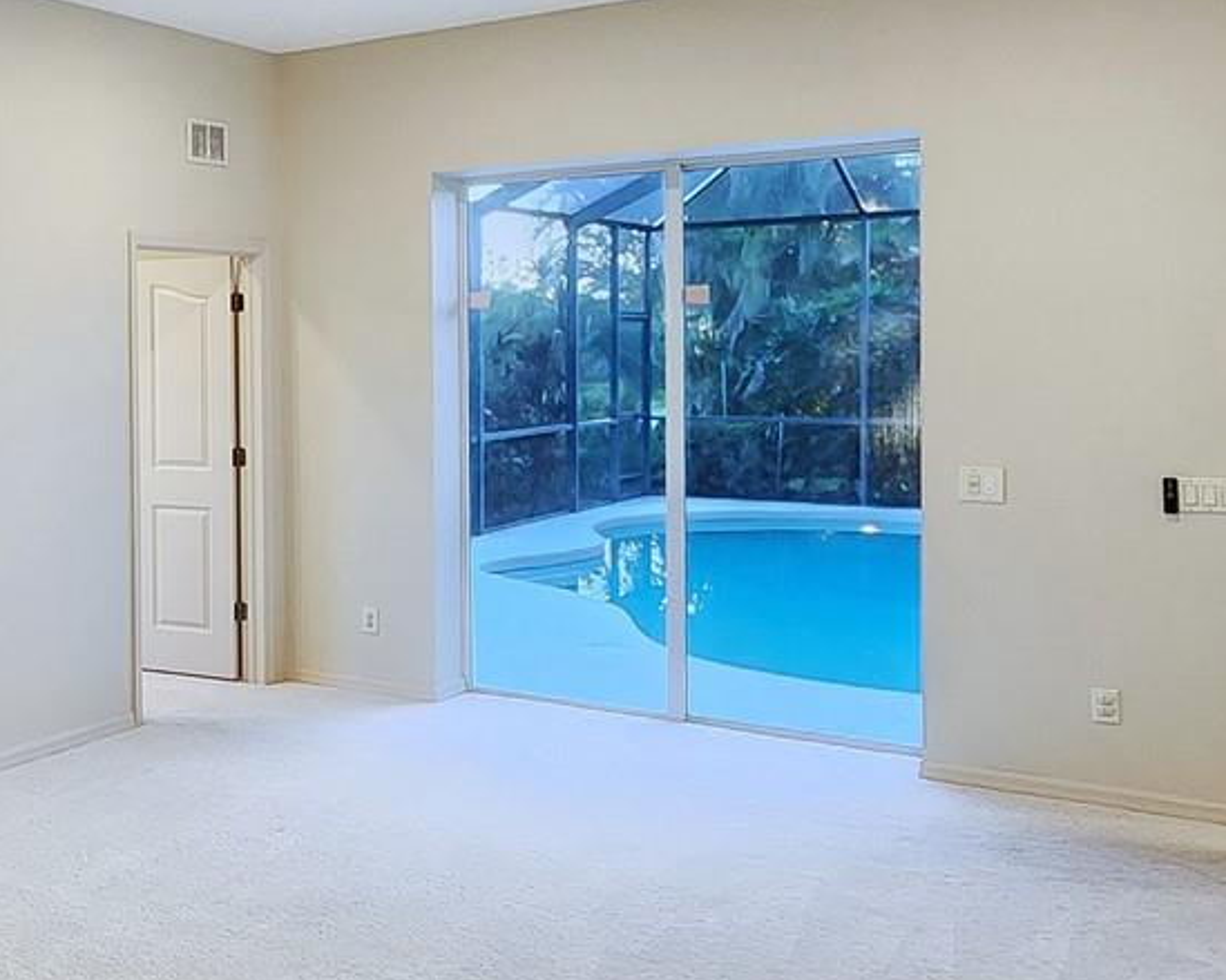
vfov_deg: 40.1
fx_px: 1342
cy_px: 547
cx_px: -38
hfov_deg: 41.7
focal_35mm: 37
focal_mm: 2.2
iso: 250
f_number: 2.2
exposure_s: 1/60
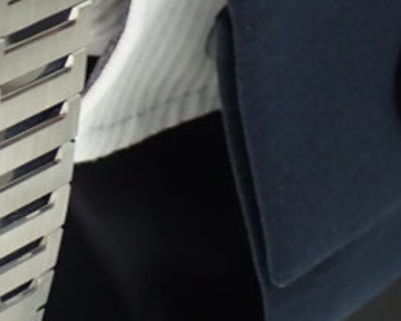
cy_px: 65
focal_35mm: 212
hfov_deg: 9.0
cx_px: -22
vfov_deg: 7.3
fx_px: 2516
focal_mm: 8.4
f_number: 3.1
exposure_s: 1/50
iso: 200
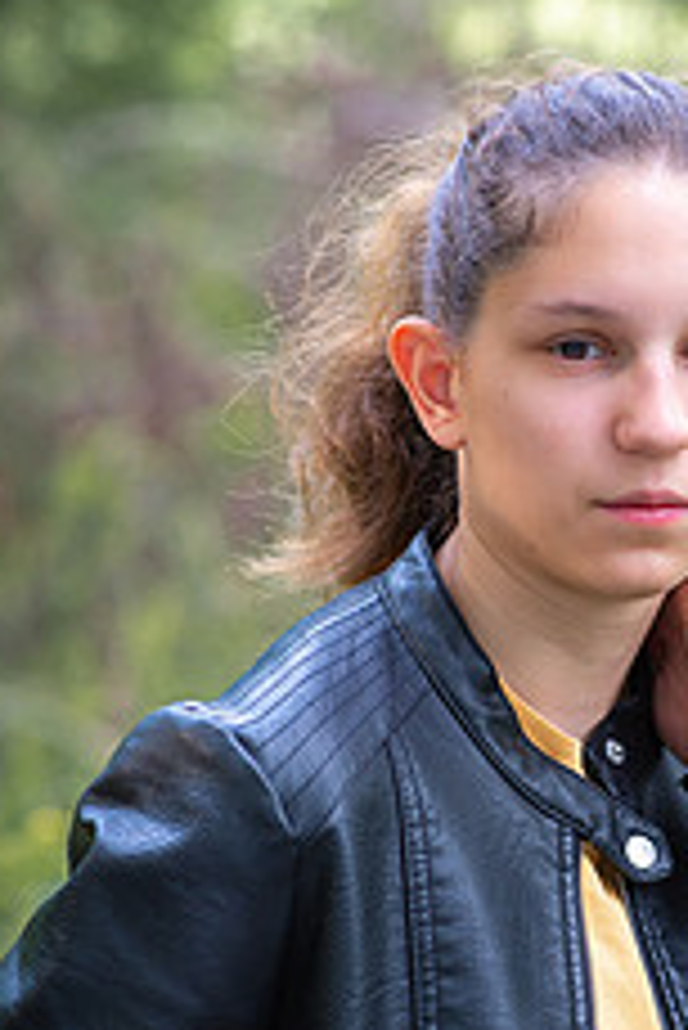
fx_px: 4780
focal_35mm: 167
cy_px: 742
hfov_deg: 8.2
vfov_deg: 12.3
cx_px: 607
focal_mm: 85
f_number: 3.2
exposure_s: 1/200
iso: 320
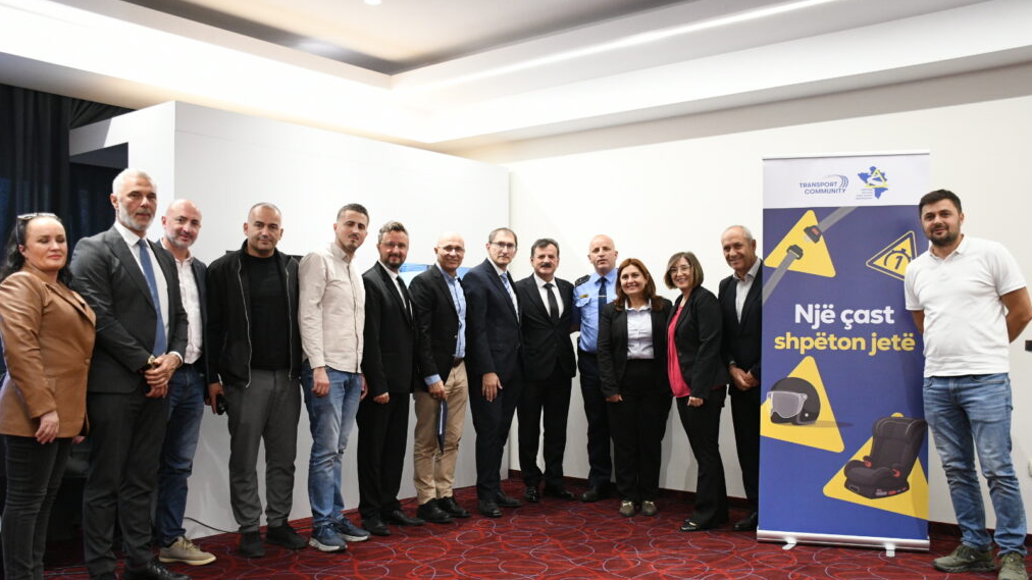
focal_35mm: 35
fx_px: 958
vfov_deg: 33.6
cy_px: 336
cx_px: 513
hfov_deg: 56.6
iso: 2500
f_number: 4.5
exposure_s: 1/60
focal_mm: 22
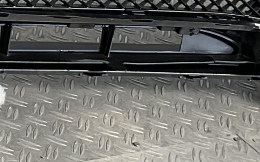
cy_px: 17
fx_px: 1126
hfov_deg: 11.4
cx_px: -319
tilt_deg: -30.1
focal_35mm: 159
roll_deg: -11.1
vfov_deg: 8.2
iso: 16
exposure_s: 1/329
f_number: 1.8
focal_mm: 3
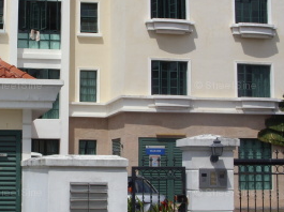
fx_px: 647
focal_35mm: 79
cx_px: 60
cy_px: 87
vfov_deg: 18.6
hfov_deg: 24.4
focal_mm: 6.3
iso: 50
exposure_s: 1/916
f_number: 4.9
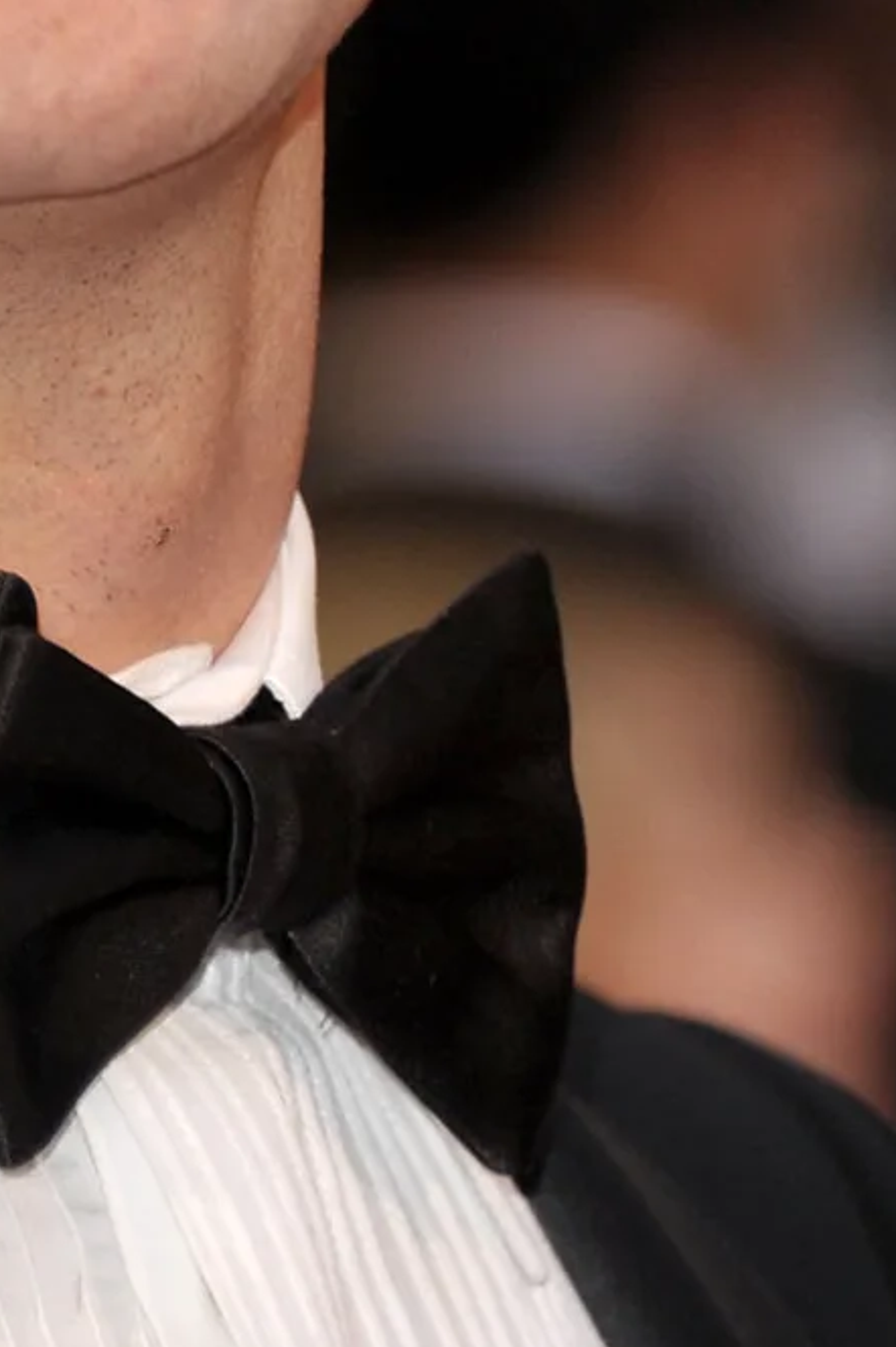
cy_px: -453
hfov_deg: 1.6
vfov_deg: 2.4
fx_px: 32474
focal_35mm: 869
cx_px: -150
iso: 640
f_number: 5.6
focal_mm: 300
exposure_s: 1/250
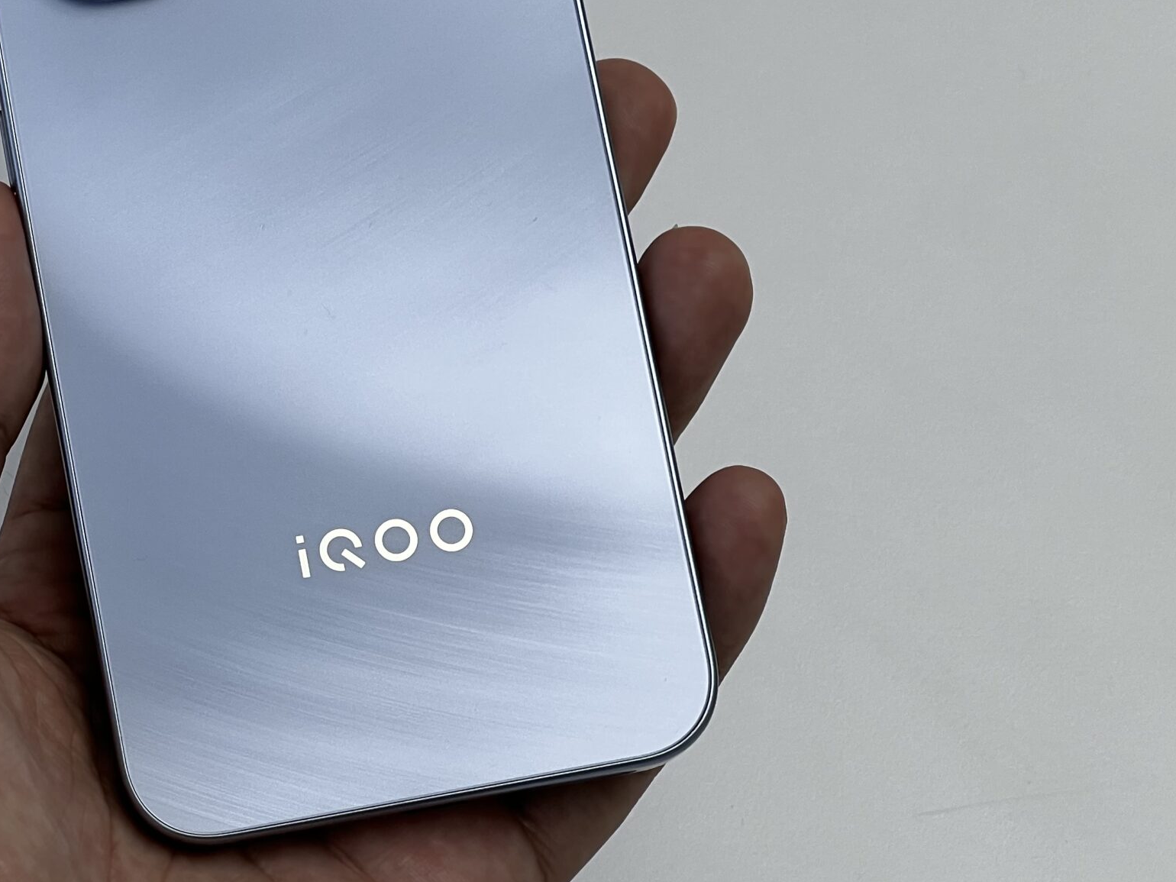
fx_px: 4349
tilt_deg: -66.5
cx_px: 334
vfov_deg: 11.6
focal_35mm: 128
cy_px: 230
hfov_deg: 15.4
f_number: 2.8
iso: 50
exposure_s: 1/99
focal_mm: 9
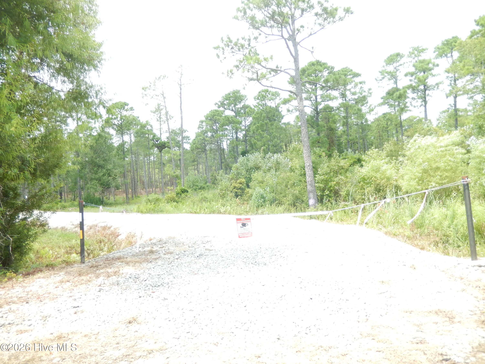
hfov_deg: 69.4
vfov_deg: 54.9
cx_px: 242
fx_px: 350
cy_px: 182
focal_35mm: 25
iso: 140
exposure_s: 1/250
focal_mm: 4.5
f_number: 3.4
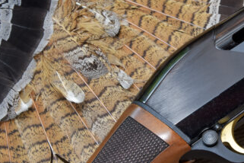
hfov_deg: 19.0
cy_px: 48
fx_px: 691
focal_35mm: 102
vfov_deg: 13.4
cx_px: 283
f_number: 8
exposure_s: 1/13
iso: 100
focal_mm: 32
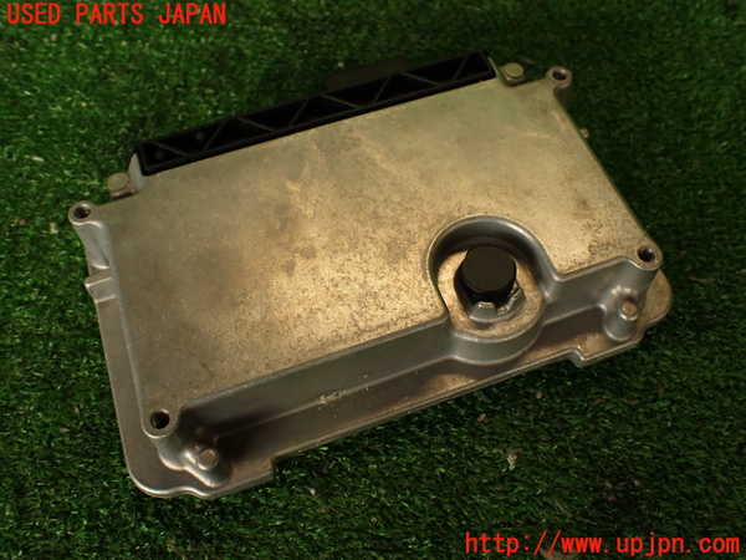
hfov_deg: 56.8
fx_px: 690
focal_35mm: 32
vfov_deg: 44.2
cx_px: 373
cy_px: 280
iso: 100
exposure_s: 1/80
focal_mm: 5.79
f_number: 2.4
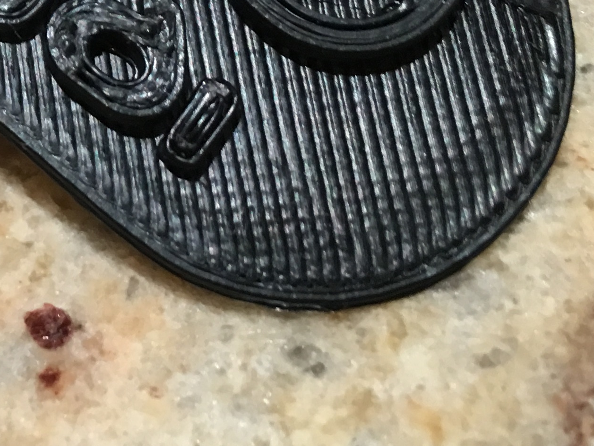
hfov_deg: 19.4
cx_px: -178
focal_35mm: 93
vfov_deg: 15.1
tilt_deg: -43.0
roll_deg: +14.6
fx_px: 1596
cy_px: -158
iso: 80
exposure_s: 1/17
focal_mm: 4.15
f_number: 2.2
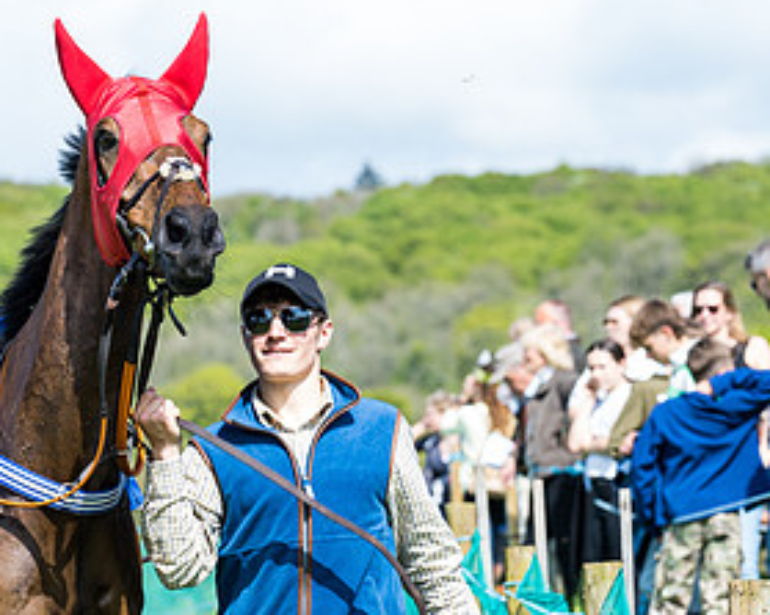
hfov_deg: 6.1
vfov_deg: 4.8
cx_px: 228
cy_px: 538
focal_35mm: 319
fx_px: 7267
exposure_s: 1/200
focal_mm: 135
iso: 50
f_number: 5.6
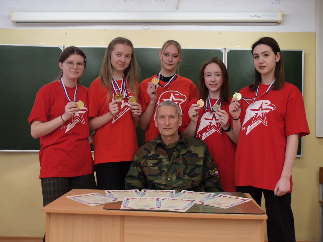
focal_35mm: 41
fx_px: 383
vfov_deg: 35.1
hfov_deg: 45.8
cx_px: 162
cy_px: 121
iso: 160
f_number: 2
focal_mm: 8.99
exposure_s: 1/100
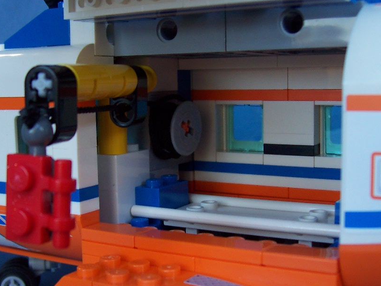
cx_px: 183
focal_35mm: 55
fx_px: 605
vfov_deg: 26.5
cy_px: 174
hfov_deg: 34.9
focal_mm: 5.6
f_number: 2.8
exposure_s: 1/90
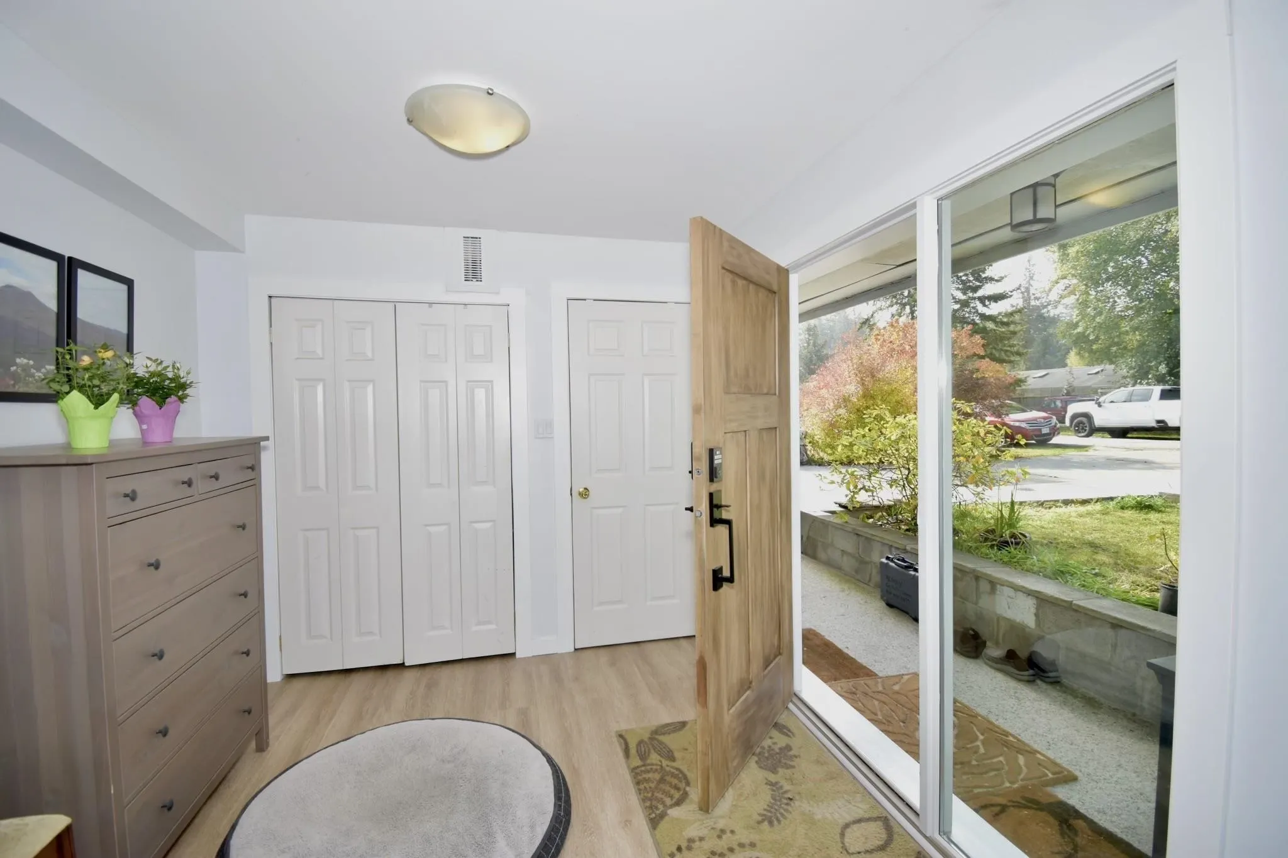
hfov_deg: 100.4
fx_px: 537
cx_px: 644
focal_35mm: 15
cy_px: 429
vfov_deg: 77.3
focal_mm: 10
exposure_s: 1/125
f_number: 4.5
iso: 200
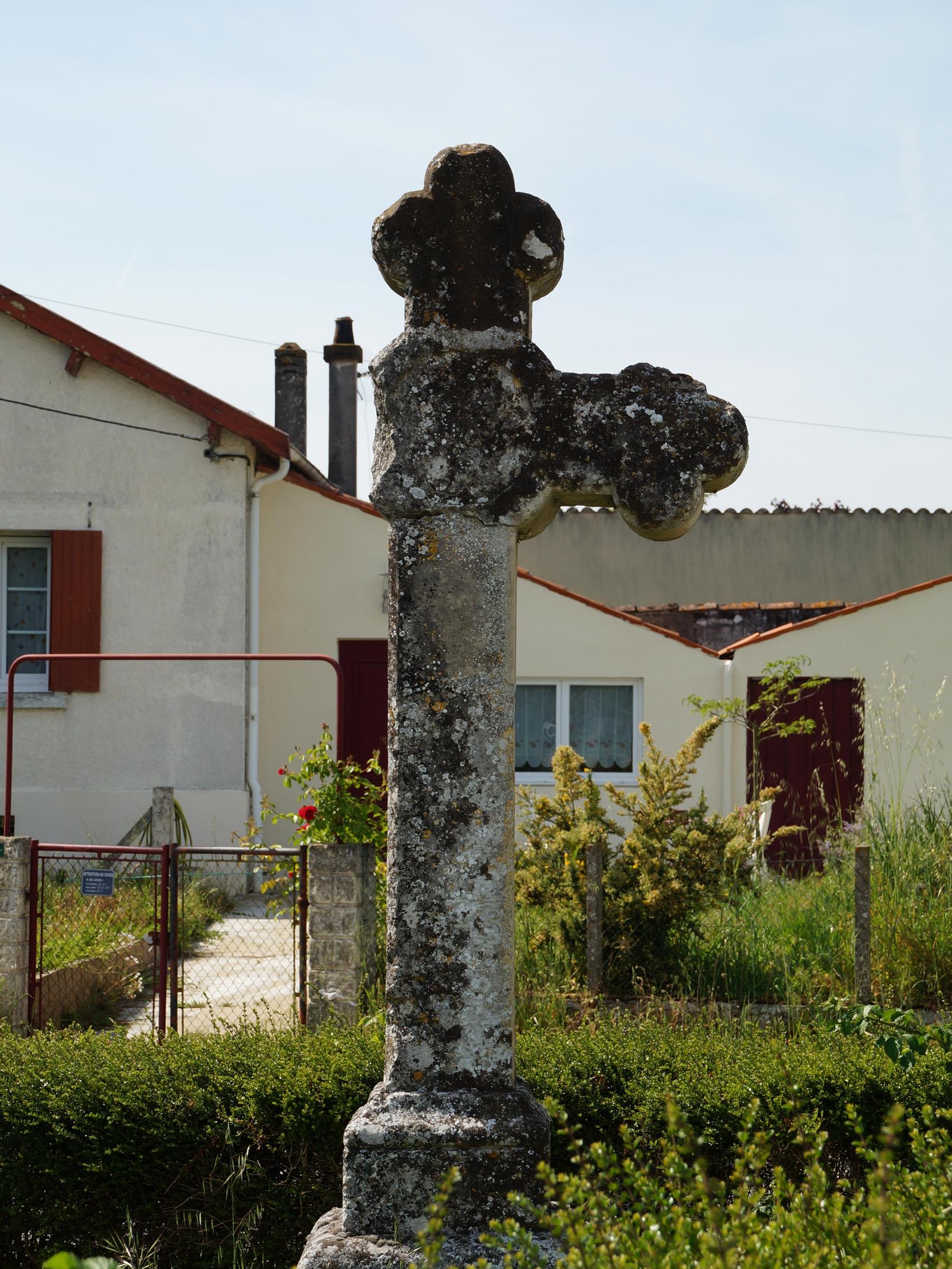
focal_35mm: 98
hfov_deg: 15.1
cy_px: 668
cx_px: 477
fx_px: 3593
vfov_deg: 20.0
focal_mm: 60
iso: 100
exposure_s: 1/160
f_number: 11
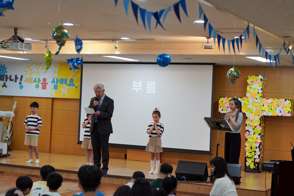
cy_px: 98
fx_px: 572
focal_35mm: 70
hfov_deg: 28.8
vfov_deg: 19.5
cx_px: 147
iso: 800
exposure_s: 1/160
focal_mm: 70
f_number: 4
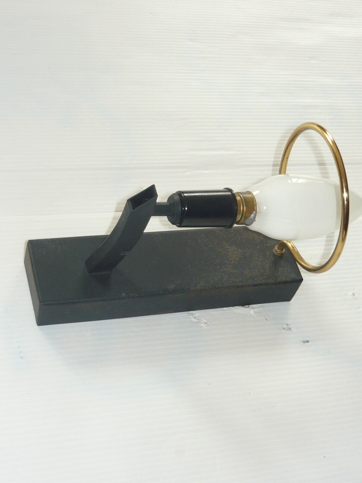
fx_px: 851
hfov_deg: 24.0
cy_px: 242
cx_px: 181
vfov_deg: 31.7
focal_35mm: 61
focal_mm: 6.3
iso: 100
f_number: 2.9
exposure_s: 1/60
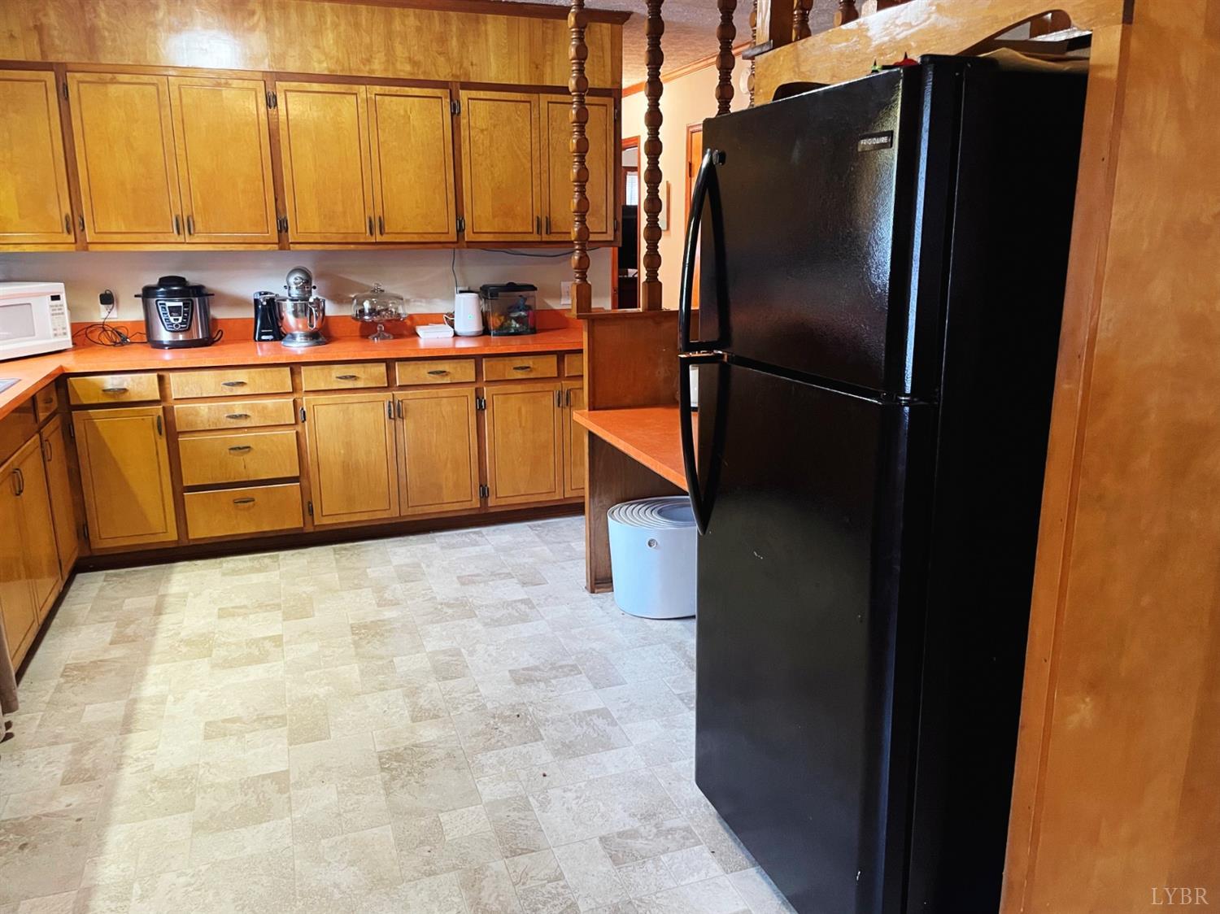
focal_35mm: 26
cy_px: 457
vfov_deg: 53.0
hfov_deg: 67.3
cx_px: 610
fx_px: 916
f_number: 1.6
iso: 500
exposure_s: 1/40
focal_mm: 4.2
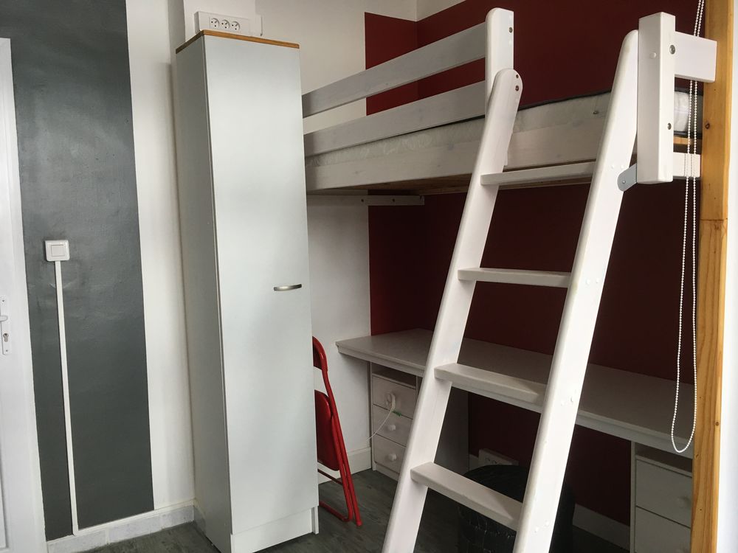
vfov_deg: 48.2
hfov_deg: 61.7
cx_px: 369
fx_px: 618
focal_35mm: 29
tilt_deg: -5.7
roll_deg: +1.4
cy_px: 276
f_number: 2.2
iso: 64
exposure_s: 1/33
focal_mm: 4.15
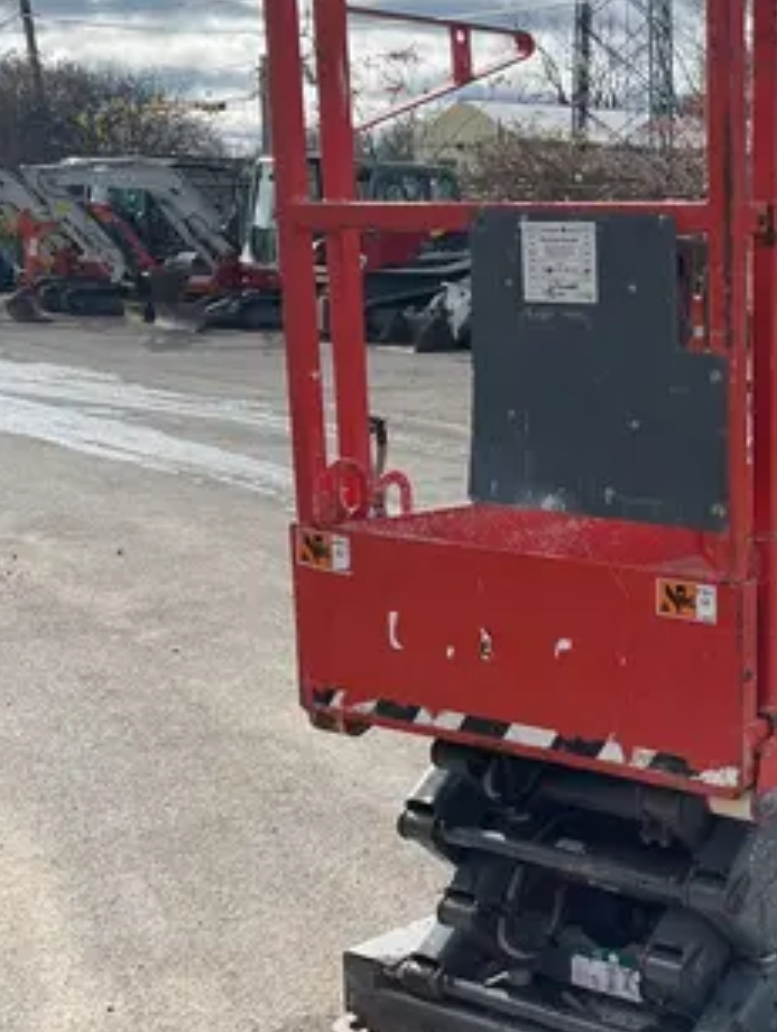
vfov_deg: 31.0
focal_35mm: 62
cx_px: 848
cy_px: 674
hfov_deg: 22.4
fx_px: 1852
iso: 50
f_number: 1.6
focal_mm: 5.1
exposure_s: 1/2688
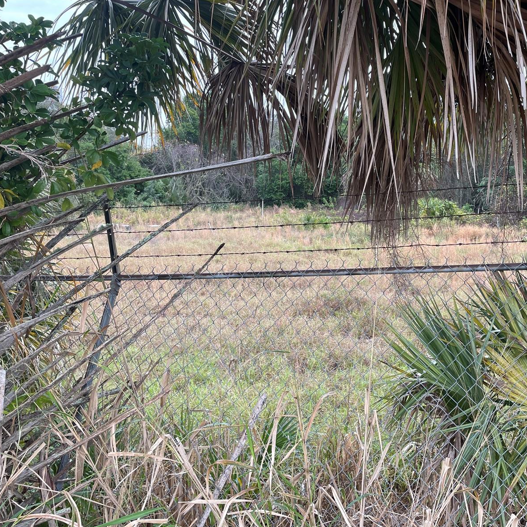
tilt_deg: -7.4
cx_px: 336
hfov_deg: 51.9
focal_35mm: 31
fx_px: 534
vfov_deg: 52.5
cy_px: 264
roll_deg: -0.5
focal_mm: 4.2
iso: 32
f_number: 1.6
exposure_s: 1/251
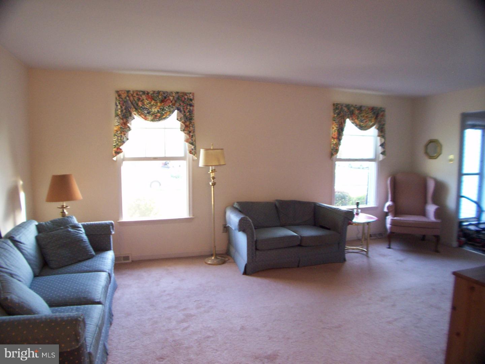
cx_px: 242
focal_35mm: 34
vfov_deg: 41.8
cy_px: 182
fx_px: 476
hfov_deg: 54.0
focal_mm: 5.6
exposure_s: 1/14.2
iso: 160
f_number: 2.7
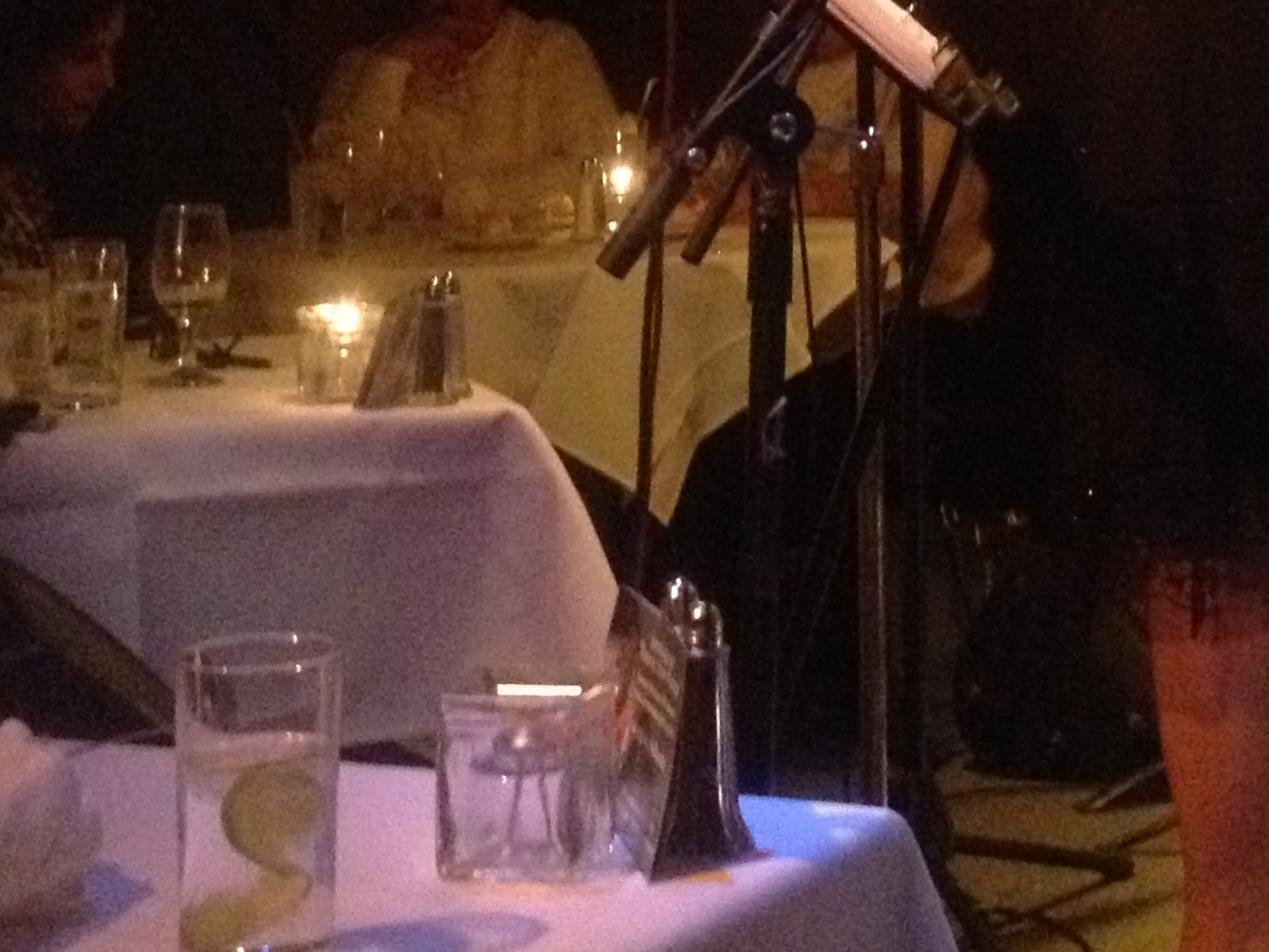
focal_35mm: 103
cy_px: -338
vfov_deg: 13.7
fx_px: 3776
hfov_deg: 18.6
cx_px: 1243
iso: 800
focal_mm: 4.28
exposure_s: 1/15
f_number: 2.4
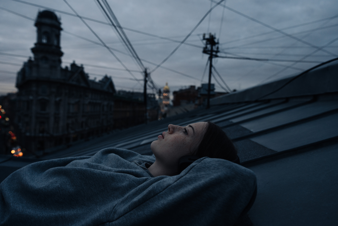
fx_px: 269
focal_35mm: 29
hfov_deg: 64.2
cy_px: 113
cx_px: 169
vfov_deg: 45.4
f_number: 4.5
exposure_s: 1/125
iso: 640
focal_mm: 28
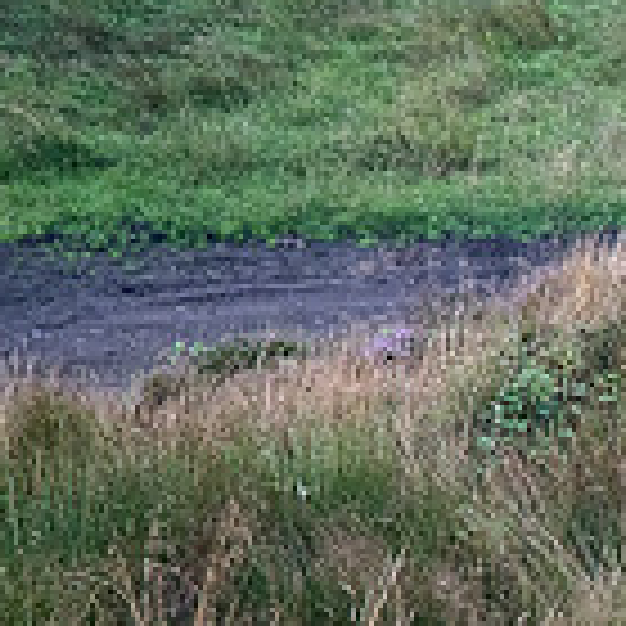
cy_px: 732
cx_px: 1293
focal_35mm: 256
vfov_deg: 6.8
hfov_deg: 6.6
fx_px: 5238
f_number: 5
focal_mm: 72
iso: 2500
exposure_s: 1/1600
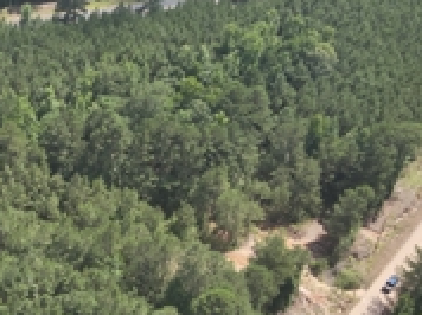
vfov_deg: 27.0
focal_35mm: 54
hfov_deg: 34.6
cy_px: 142
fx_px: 657
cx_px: 92
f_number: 2.8
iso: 100
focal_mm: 4.4
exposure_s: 1/500
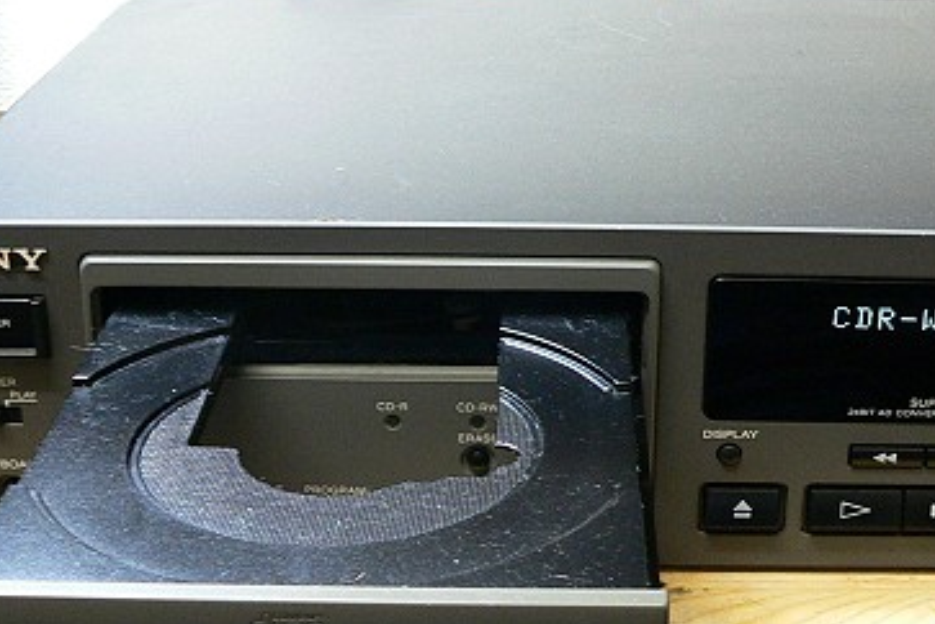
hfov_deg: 30.4
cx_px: 600
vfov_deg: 20.5
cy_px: 431
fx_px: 1714
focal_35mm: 66
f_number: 2.8
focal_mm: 6
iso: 200
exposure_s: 1/6
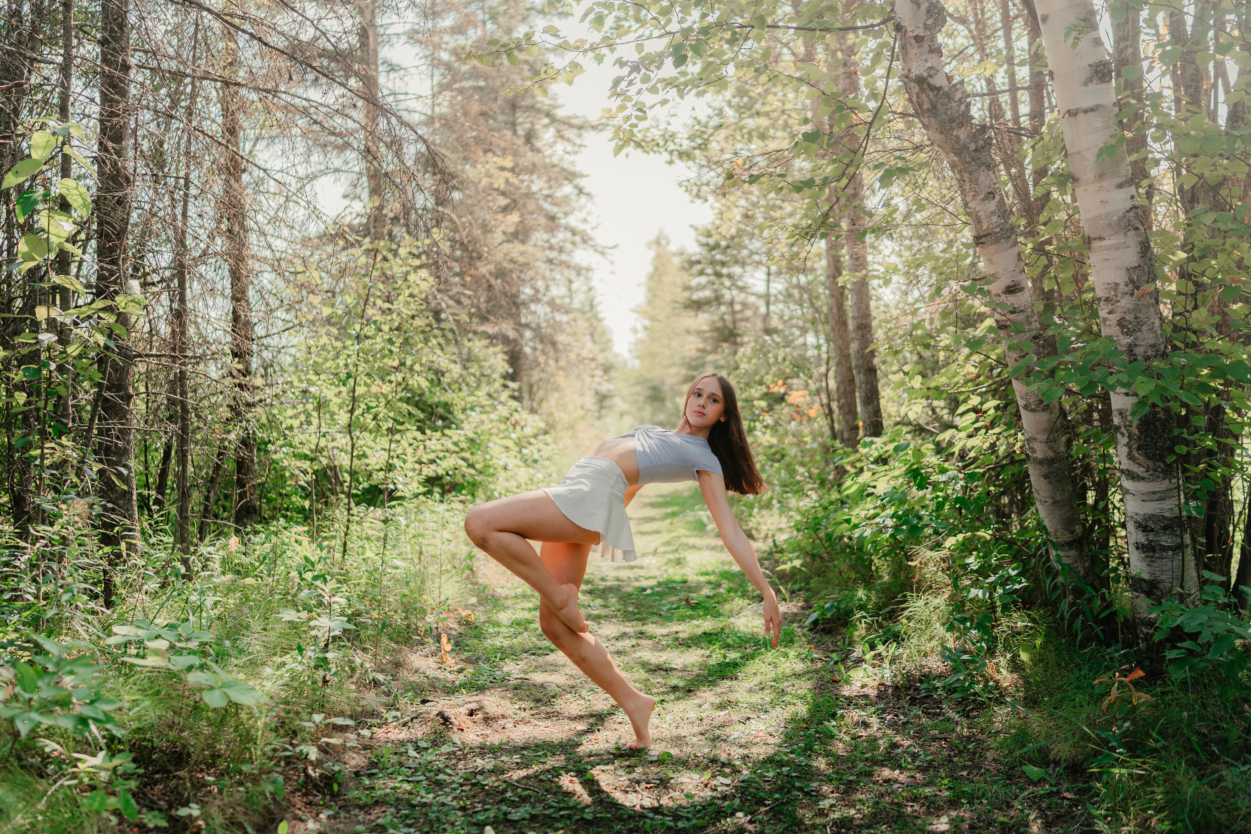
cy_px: 417
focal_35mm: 35
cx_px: 626
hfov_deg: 54.4
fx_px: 1216
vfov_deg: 37.9
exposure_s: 1/1600
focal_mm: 35
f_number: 1.4
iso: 100
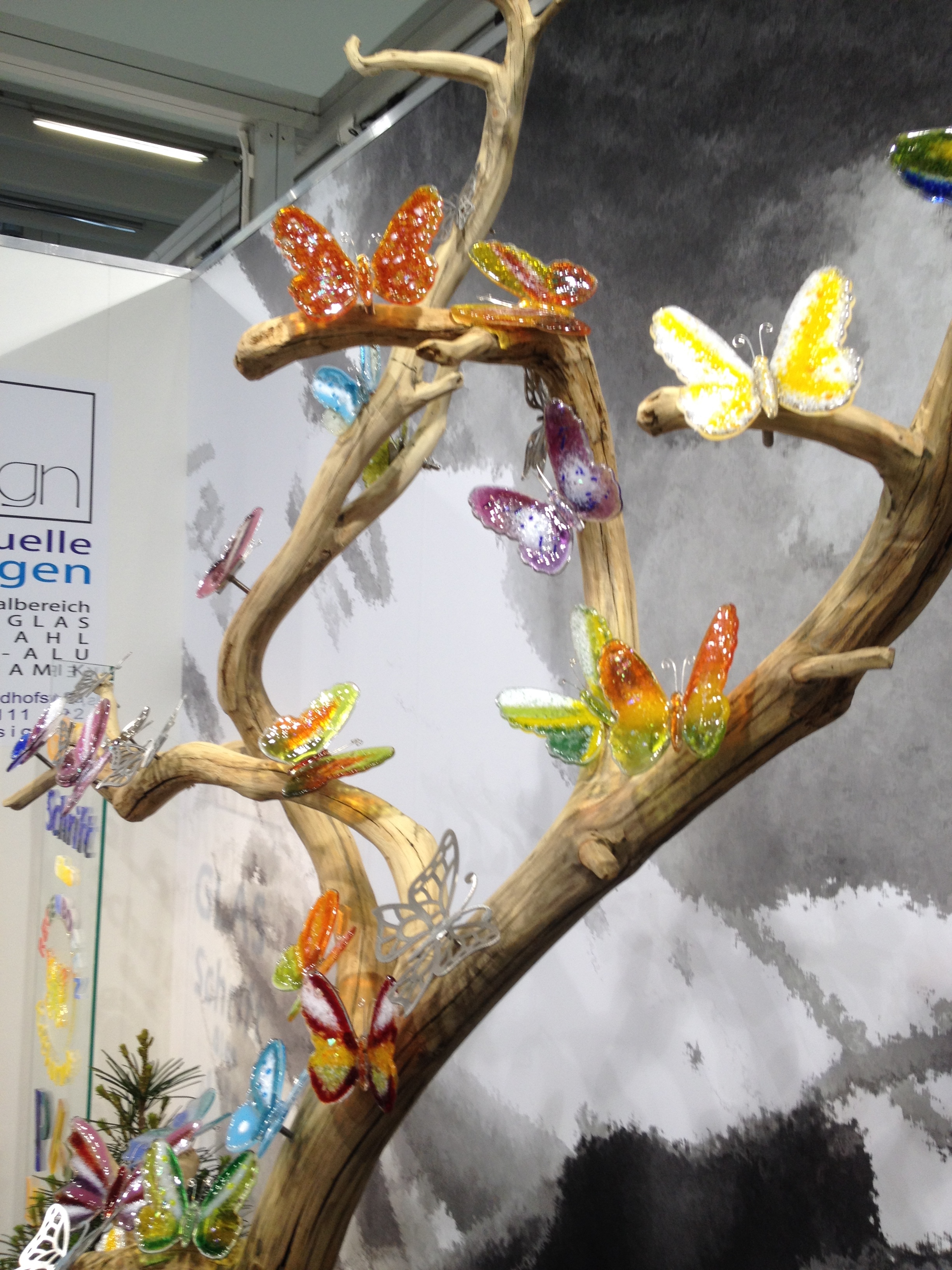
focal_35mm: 35
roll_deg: -1.7
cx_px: 476
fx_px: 1283
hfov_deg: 40.7
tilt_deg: +2.0
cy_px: 635
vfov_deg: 52.6
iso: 50
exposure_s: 1/50
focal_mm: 4.28
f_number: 2.4
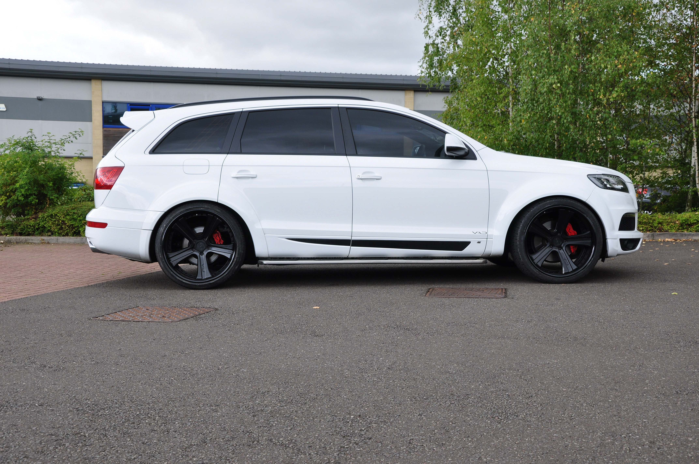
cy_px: 232
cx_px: 350
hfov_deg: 43.7
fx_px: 873
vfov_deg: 29.8
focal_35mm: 45
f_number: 9
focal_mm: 30
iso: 200
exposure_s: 1/125
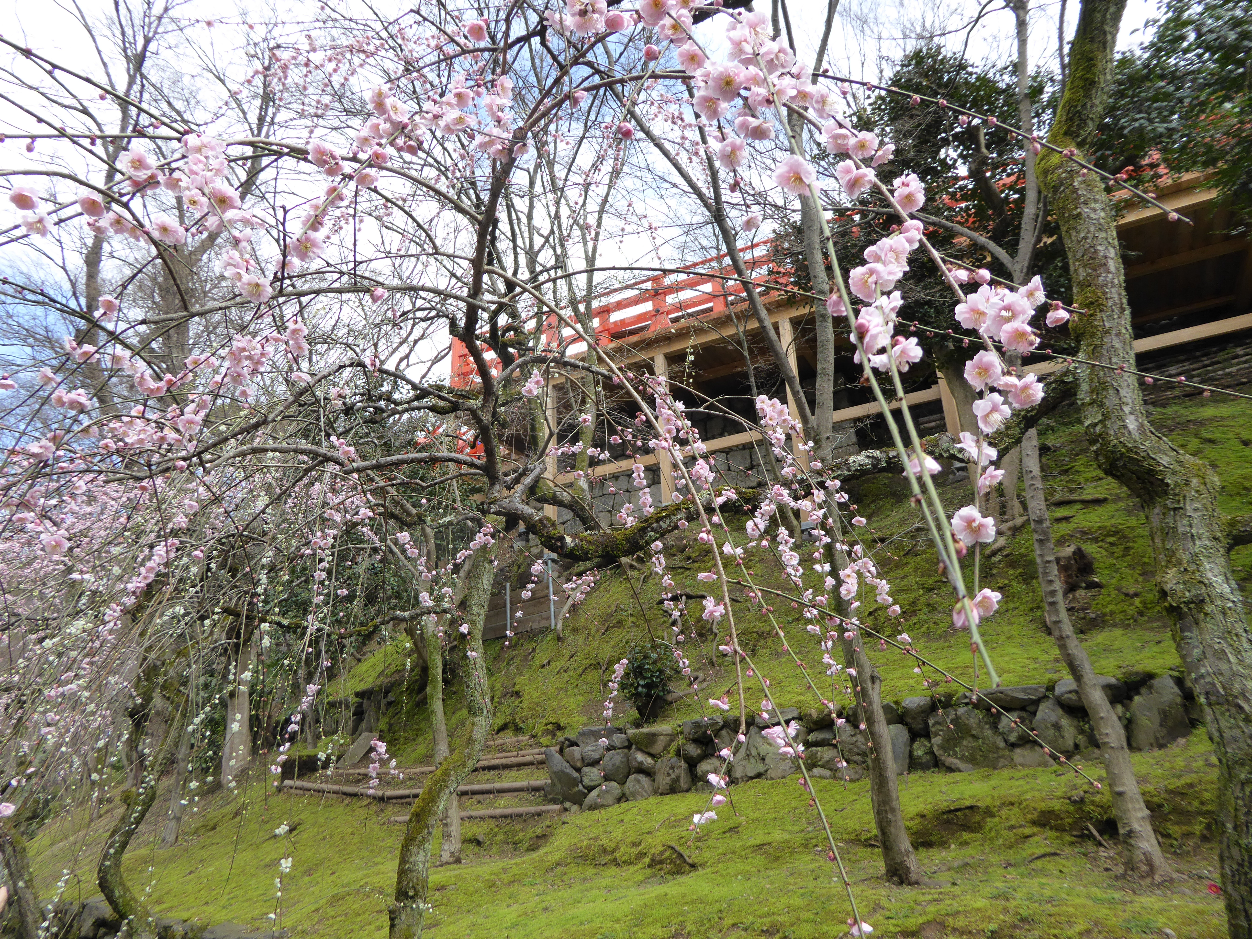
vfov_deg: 56.8
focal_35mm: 24
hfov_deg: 71.6
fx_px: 868
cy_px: 470
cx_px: 626
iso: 160
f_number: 3.3
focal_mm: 4.3
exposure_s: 1/400
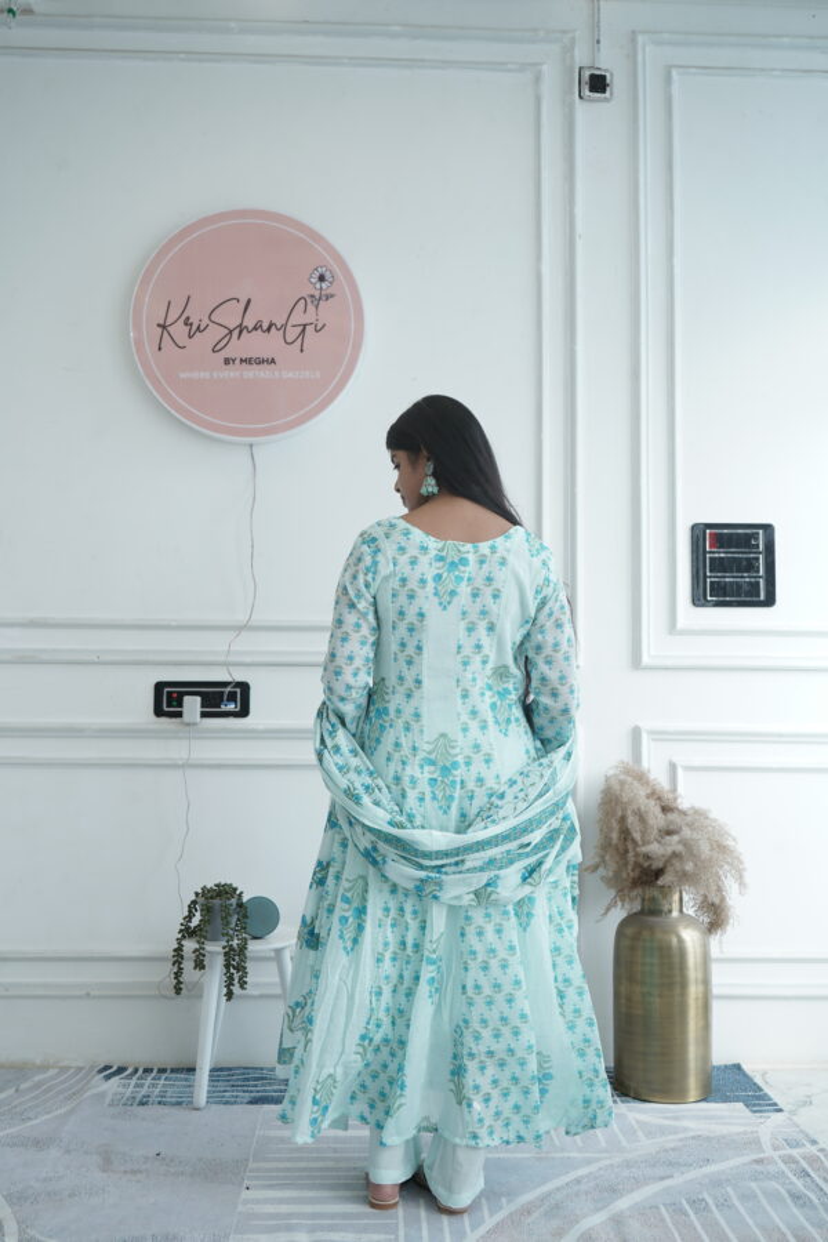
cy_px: 621
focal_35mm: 34
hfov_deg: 38.9
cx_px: 414
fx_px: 1173
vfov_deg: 55.8
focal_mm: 34
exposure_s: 1/100
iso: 200
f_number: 5.6
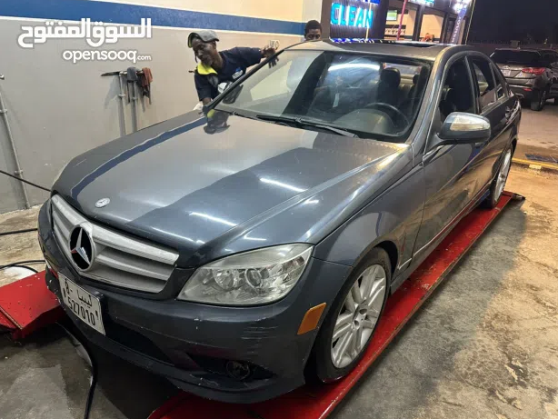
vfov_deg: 54.9
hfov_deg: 69.4
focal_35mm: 25
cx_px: 287
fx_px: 403
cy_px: 214
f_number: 1.78
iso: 400
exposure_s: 1/50
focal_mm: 6.86
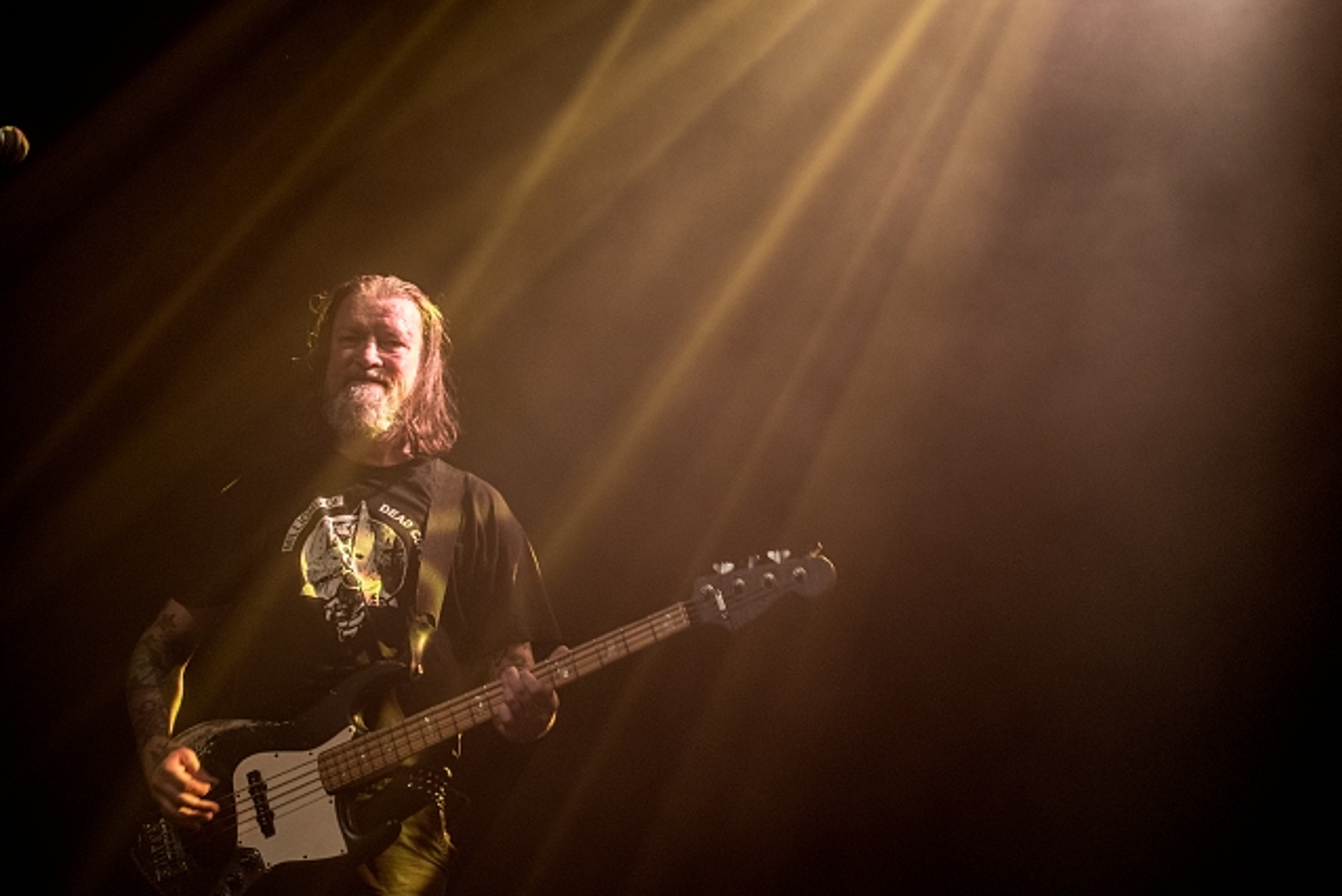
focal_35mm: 79
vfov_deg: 17.3
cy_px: 476
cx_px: 694
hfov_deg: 25.7
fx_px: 2946
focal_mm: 70
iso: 1250
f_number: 2.8
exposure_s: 1/50
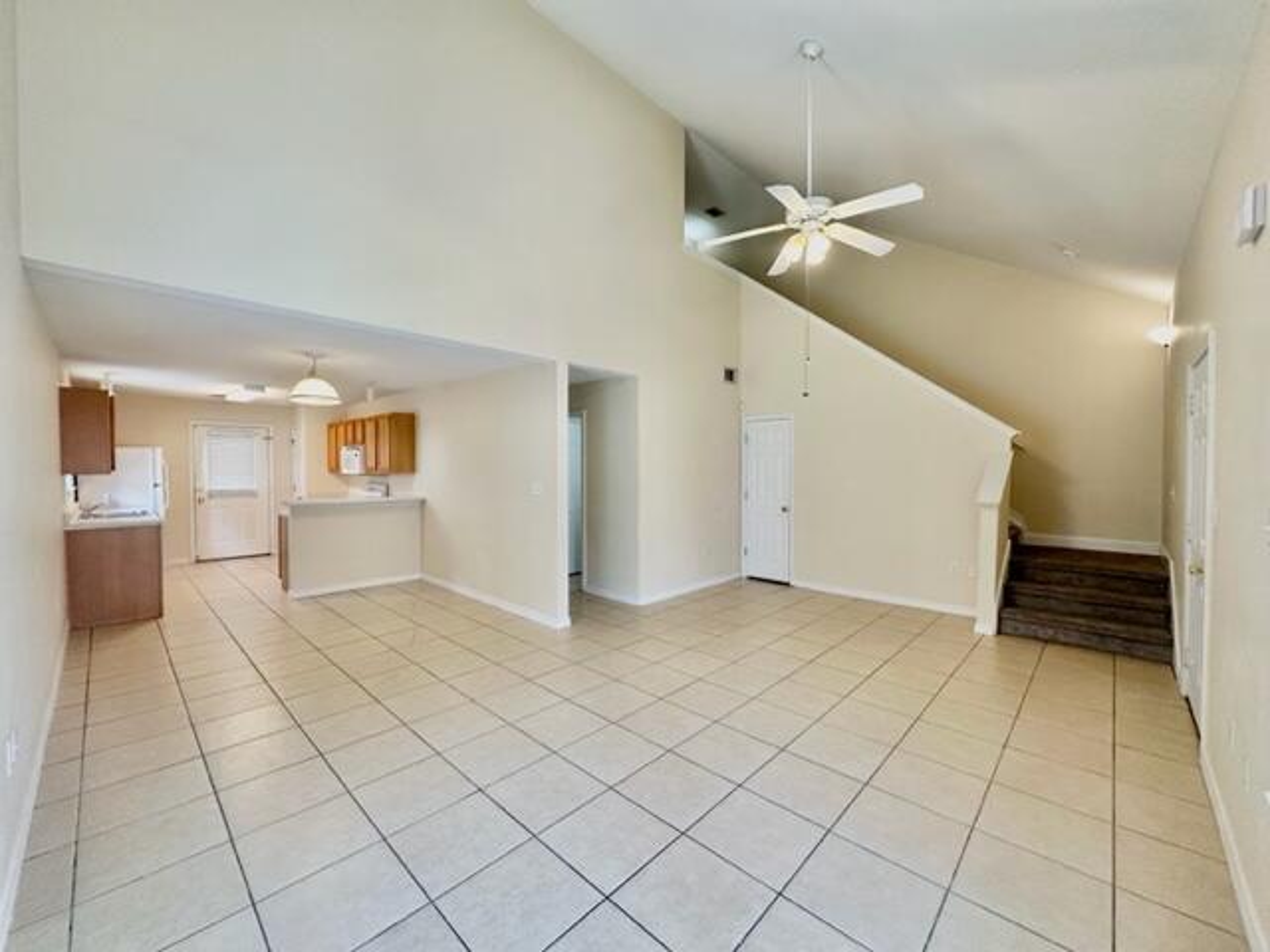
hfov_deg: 102.1
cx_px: 635
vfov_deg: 85.7
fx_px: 514
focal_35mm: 14
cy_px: 476
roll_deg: -0.4
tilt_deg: -1.2
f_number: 2.2
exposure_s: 1/120
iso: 200
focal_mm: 2.22
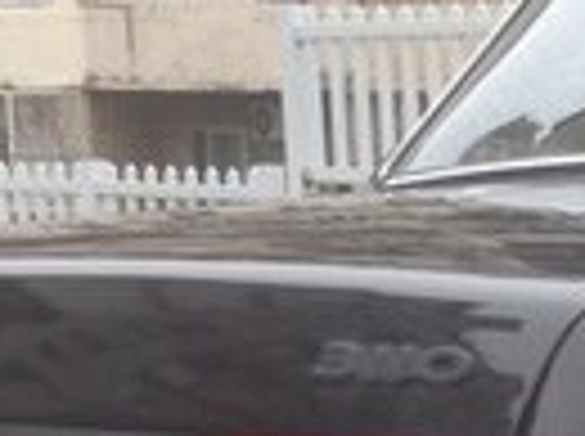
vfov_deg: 8.6
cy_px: 632
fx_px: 2834
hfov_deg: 11.0
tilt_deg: -8.8
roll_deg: -0.8
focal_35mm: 168
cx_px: 1044
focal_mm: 4.12
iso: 50
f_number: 2.4
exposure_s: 1/139
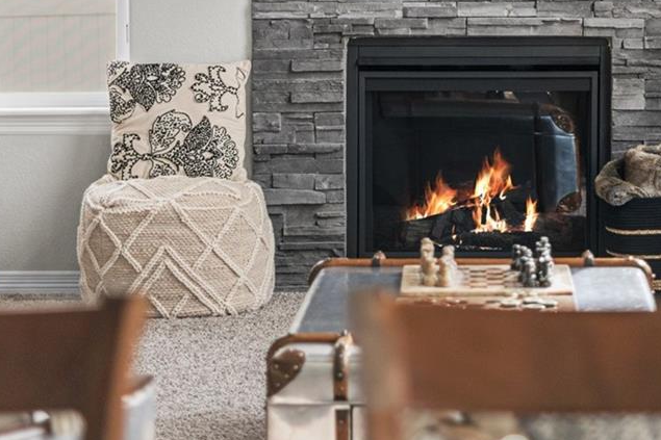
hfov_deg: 16.2
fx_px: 2313
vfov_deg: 10.7
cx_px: 489
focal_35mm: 126
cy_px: -42
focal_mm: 50
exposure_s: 1/640
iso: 500
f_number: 1.8
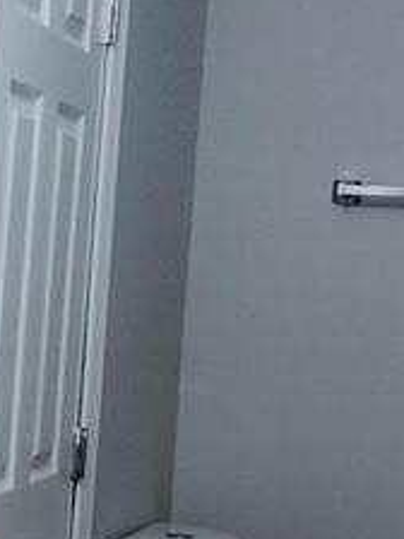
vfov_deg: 15.1
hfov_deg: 11.2
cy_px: 443
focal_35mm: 130
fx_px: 2023
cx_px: -60
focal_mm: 4.71
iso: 100
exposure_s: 1/272
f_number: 1.7
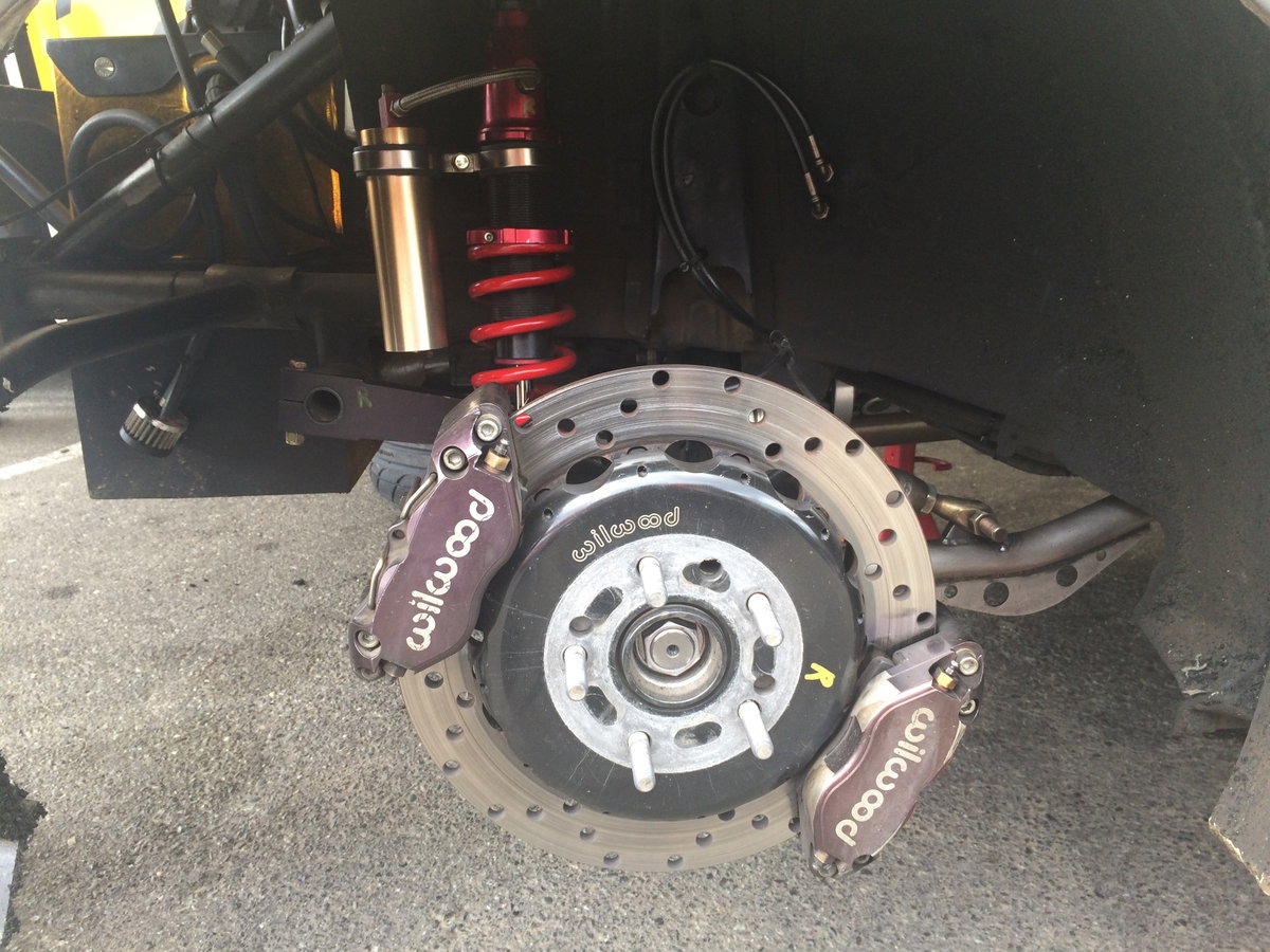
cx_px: 635
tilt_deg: -17.4
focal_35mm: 29
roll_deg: +1.8
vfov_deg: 48.2
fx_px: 1064
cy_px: 476
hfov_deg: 61.7
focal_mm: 4.15
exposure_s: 1/120
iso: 50
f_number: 2.2
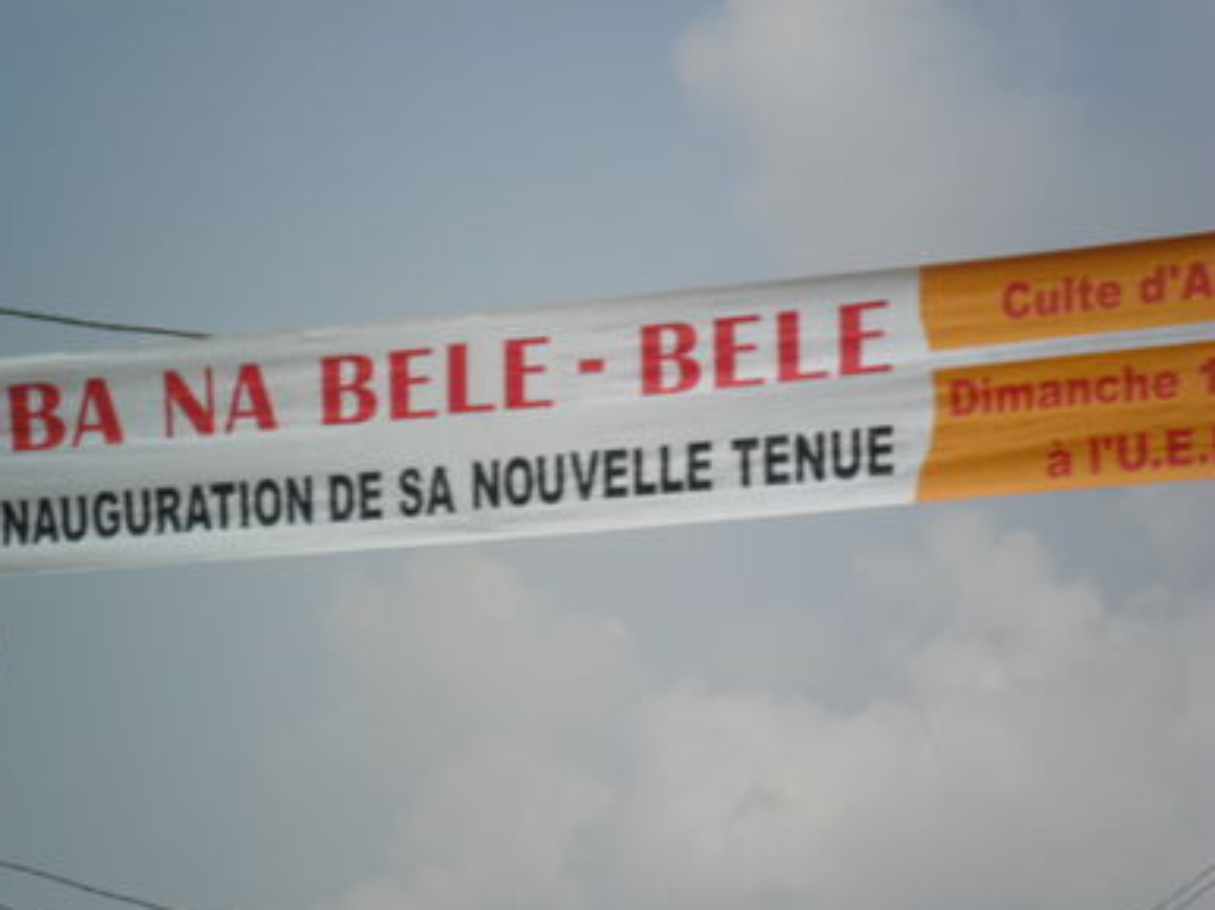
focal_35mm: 112
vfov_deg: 13.2
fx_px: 3929
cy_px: 469
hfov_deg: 17.6
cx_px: 592
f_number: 5
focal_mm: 19.6
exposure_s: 1/750
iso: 100
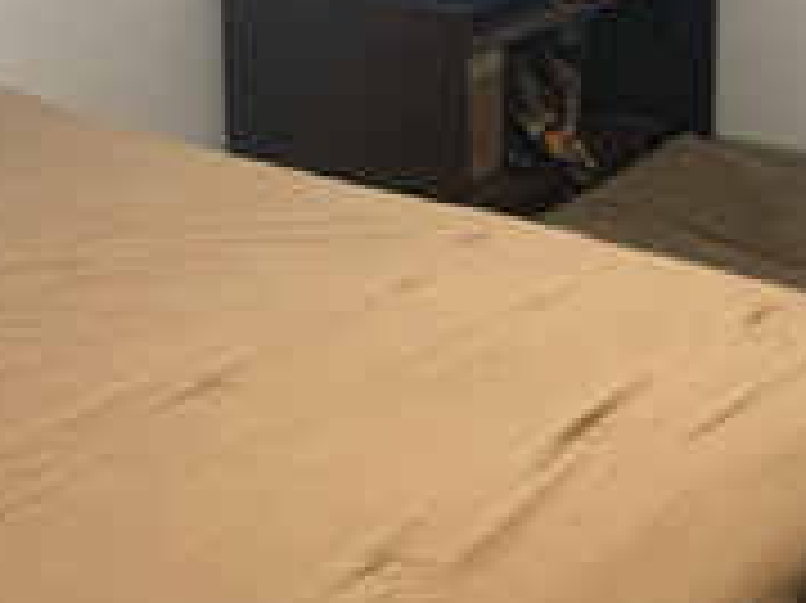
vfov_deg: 15.7
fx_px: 2164
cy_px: 94
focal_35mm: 93
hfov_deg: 21.0
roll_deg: +2.1
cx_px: 257
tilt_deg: -16.3
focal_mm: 4.25
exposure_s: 1/60
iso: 320
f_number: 1.8
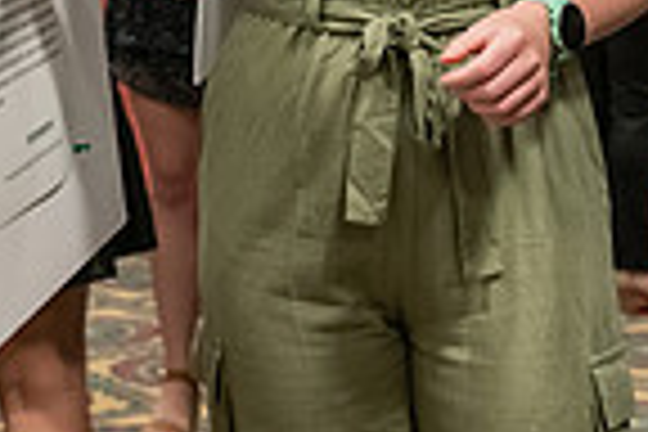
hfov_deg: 14.1
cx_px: 108
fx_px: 2610
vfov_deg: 9.2
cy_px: -236
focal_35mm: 145
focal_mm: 36
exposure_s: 1/200
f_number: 3.5
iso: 3200
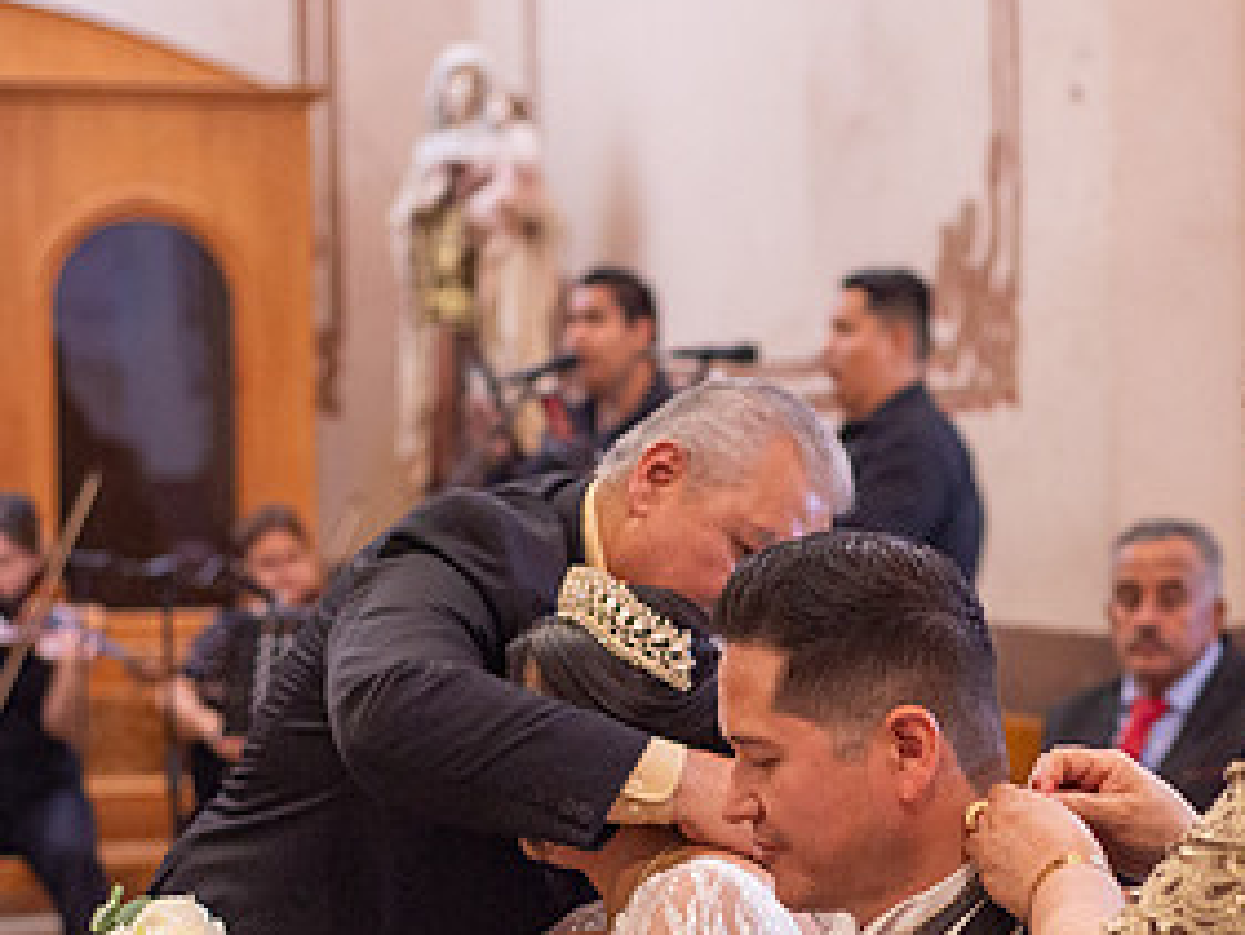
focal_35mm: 105
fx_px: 3778
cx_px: 928
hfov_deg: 18.6
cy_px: 760
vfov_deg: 14.0
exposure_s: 1/125
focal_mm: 50
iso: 2500
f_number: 2.8
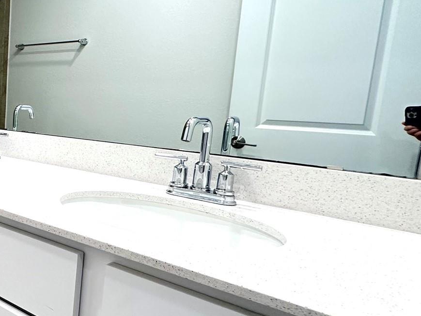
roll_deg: -2.5
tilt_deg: -8.3
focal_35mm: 33
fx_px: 401
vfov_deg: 43.0
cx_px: -35
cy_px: 154
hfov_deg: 43.7
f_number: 2.2
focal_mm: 2.22
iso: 200
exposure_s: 1/120
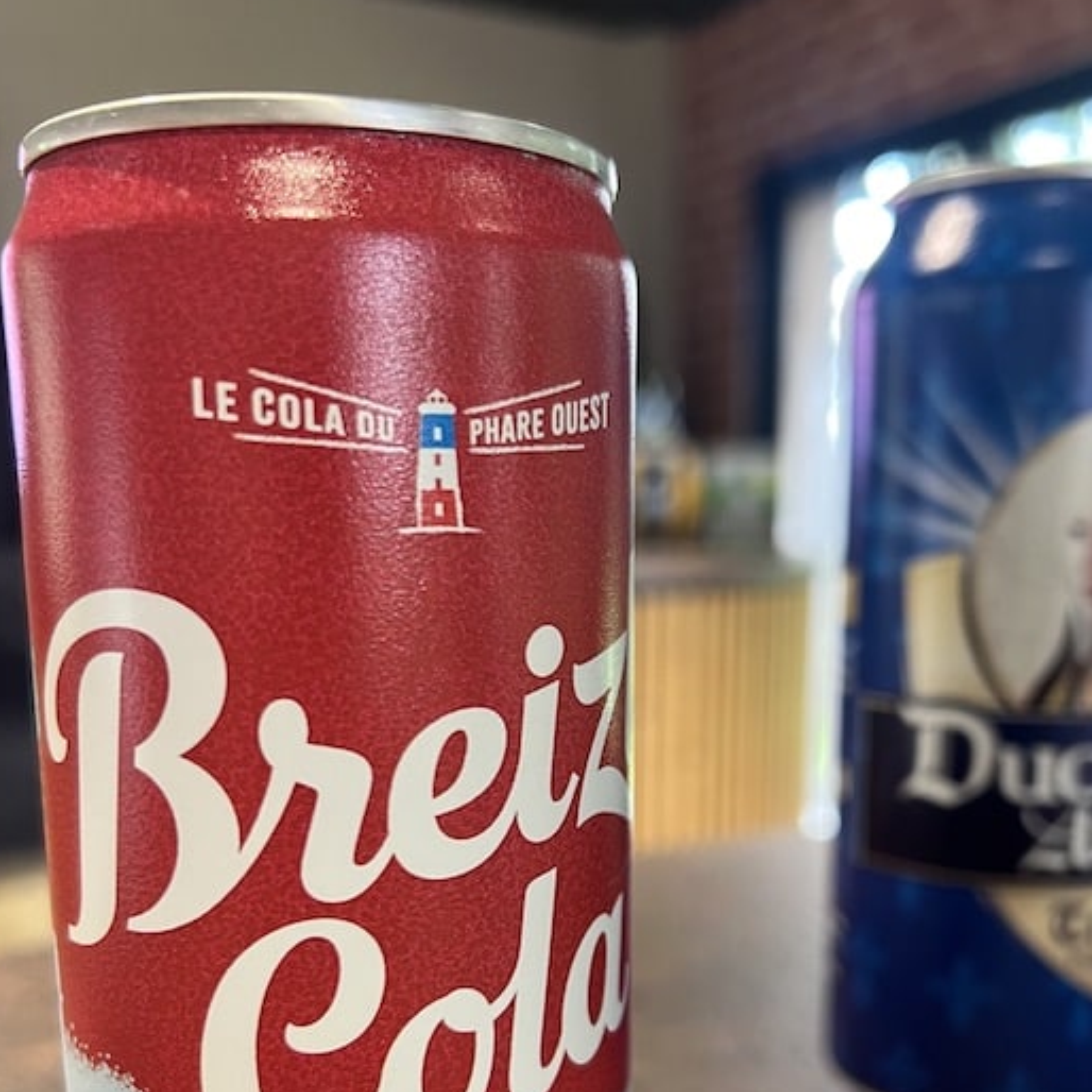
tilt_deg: -11.4
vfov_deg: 42.8
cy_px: 784
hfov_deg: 43.7
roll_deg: +0.4
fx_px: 1356
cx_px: 650
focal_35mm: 38
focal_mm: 5.7
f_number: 1.5
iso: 200
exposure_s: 1/50
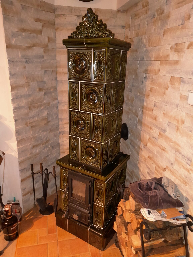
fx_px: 193
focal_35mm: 26
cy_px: 128
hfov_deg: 53.1
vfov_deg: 67.3
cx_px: 96
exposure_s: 1/25
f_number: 1.8
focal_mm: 4
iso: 320
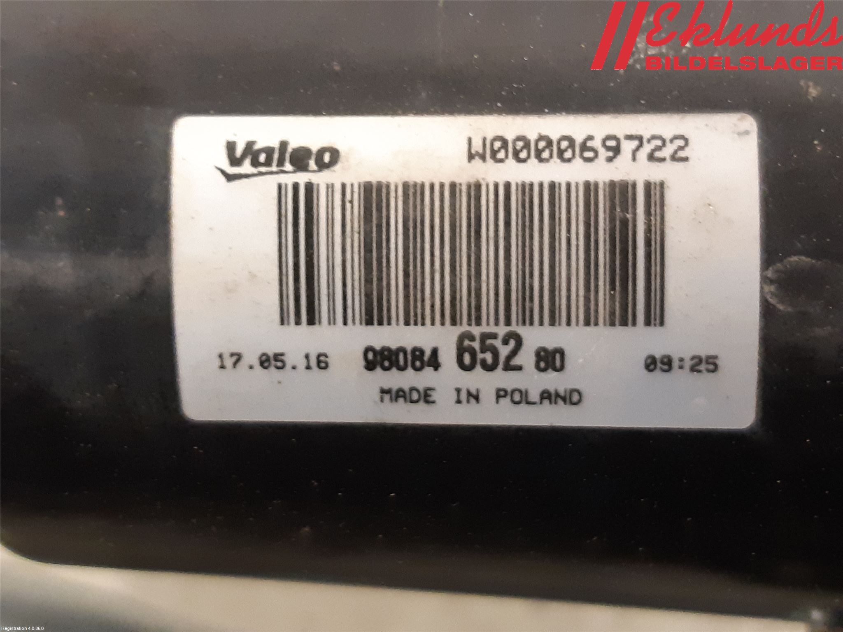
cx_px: 422
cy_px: 316
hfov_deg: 67.3
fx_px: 633
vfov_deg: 53.1
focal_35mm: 26
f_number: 1.7
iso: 400
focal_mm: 3.93
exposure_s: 1/25
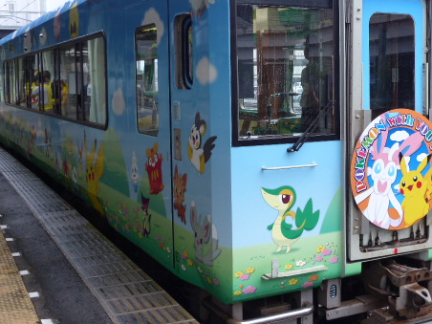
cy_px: 126
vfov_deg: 28.5
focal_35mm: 51
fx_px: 636
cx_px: 297
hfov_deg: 37.0
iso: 100
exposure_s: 1/80
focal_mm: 6.4
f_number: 2.8
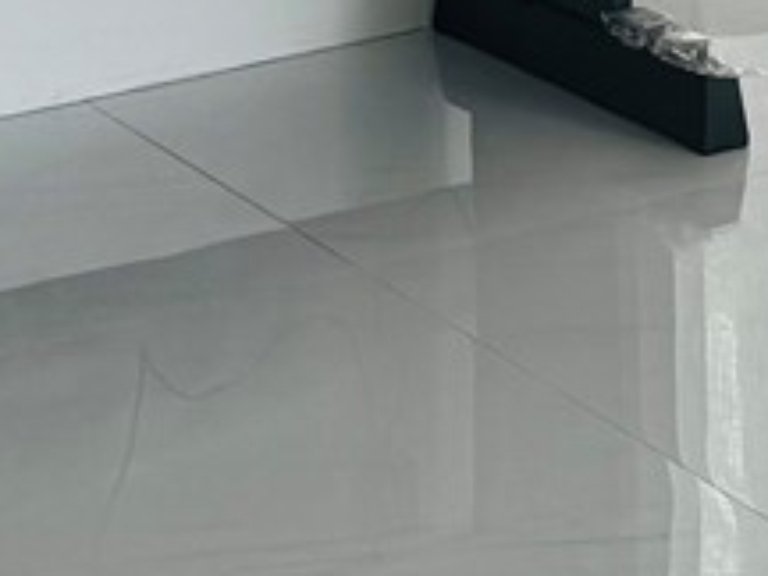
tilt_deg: +1.4
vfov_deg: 7.3
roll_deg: +0.0
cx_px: 818
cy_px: -1202
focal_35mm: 178
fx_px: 3949
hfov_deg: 11.0
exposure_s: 1/132
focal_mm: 6.76
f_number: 1.78
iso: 50
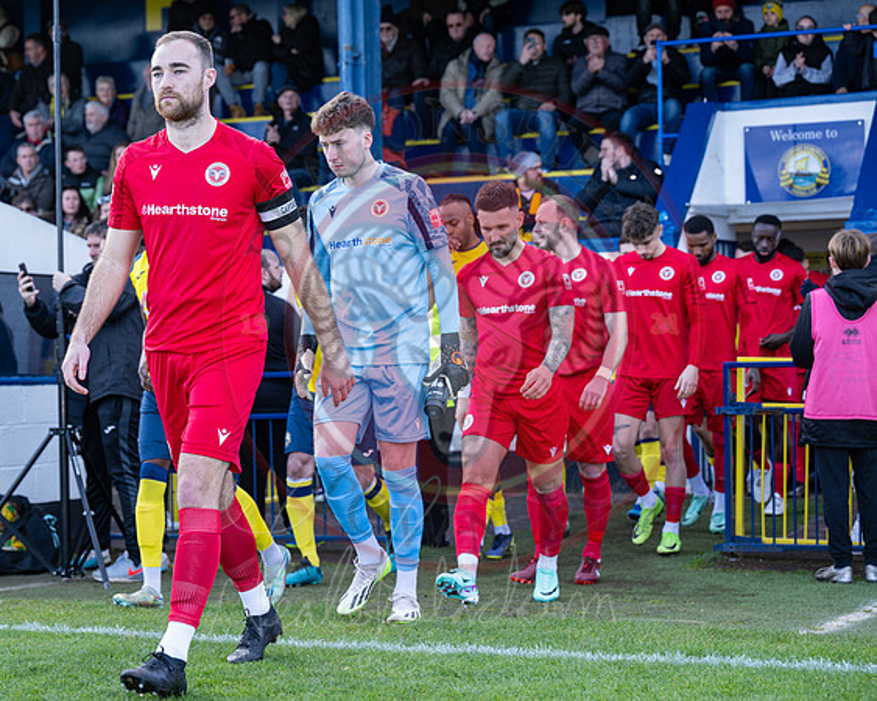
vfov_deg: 18.4
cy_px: 345
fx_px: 2169
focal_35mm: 84
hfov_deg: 22.8
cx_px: 336
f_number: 4
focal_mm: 70
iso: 200
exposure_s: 1/250
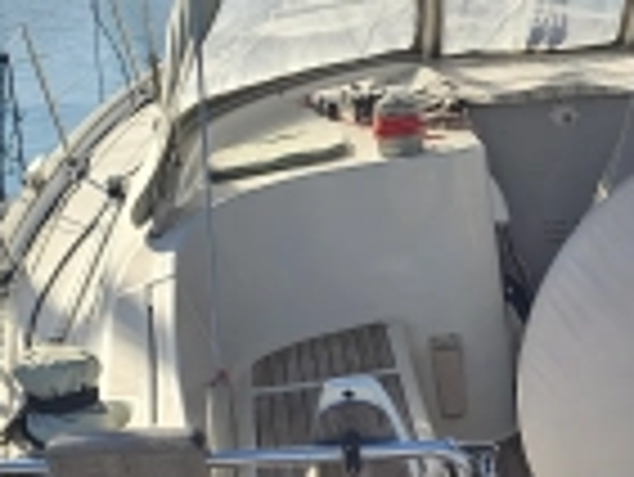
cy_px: 605
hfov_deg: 20.9
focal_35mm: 90
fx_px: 1650
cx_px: 665
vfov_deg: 15.7
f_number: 1.7
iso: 10
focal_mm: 6.3
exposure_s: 1/541
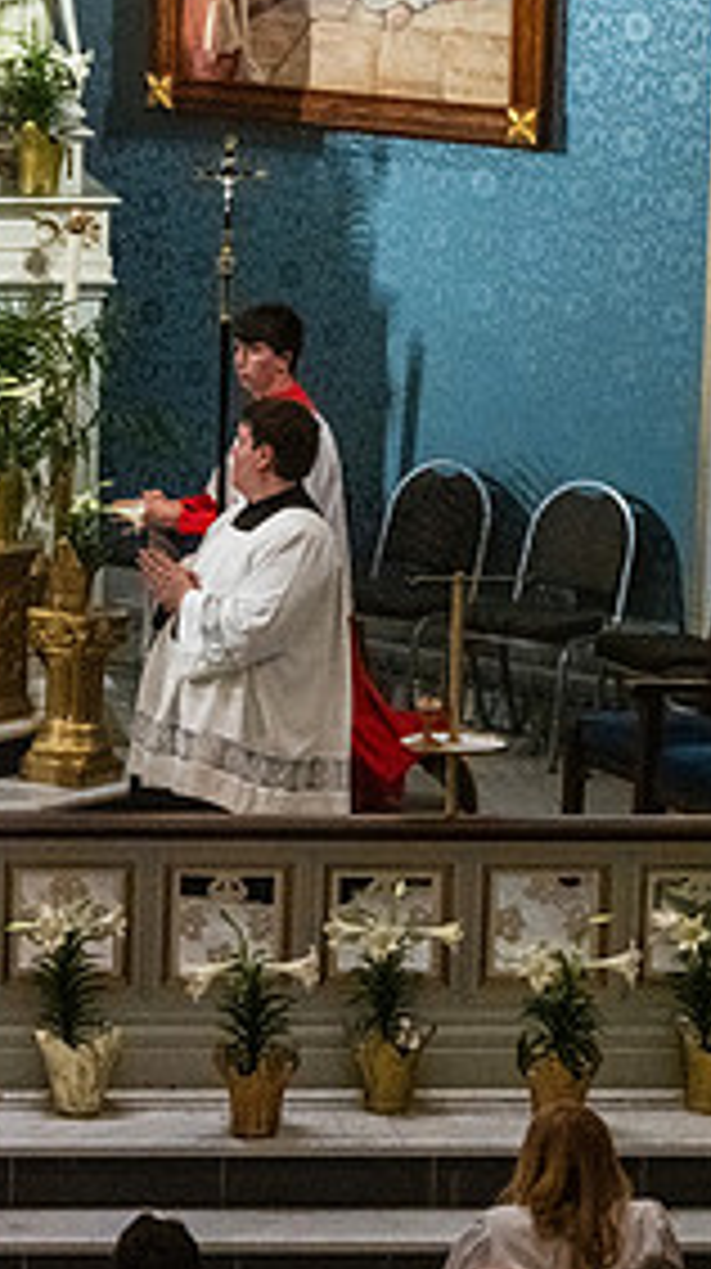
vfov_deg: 9.5
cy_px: 763
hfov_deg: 5.3
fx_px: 7597
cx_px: -490
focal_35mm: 226
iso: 5000
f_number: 16
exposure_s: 1/60
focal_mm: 100
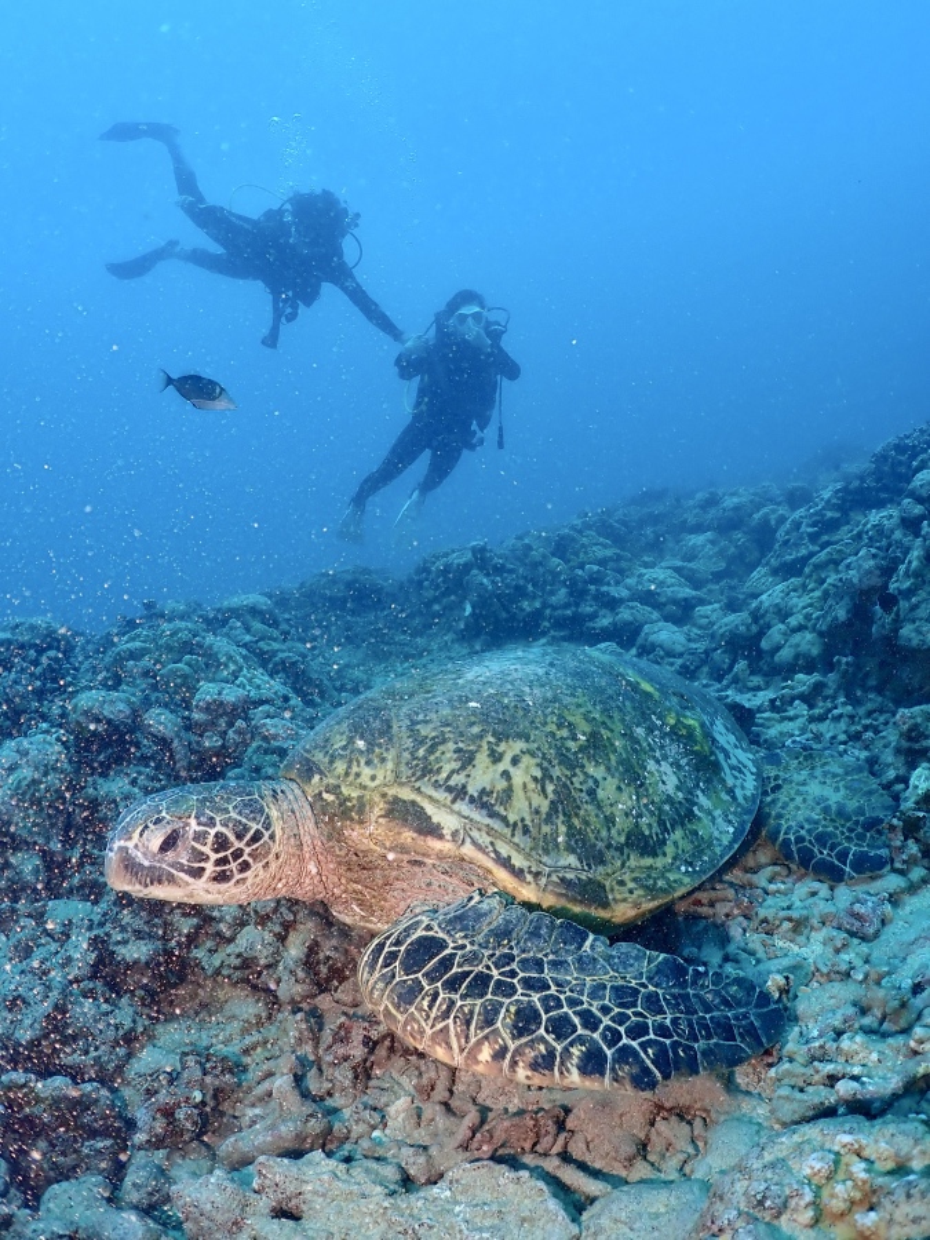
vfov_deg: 69.4
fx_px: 896
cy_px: 620
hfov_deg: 54.9
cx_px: 465
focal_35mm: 25
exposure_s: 1/400
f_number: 2.8
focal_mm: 4.5
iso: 100
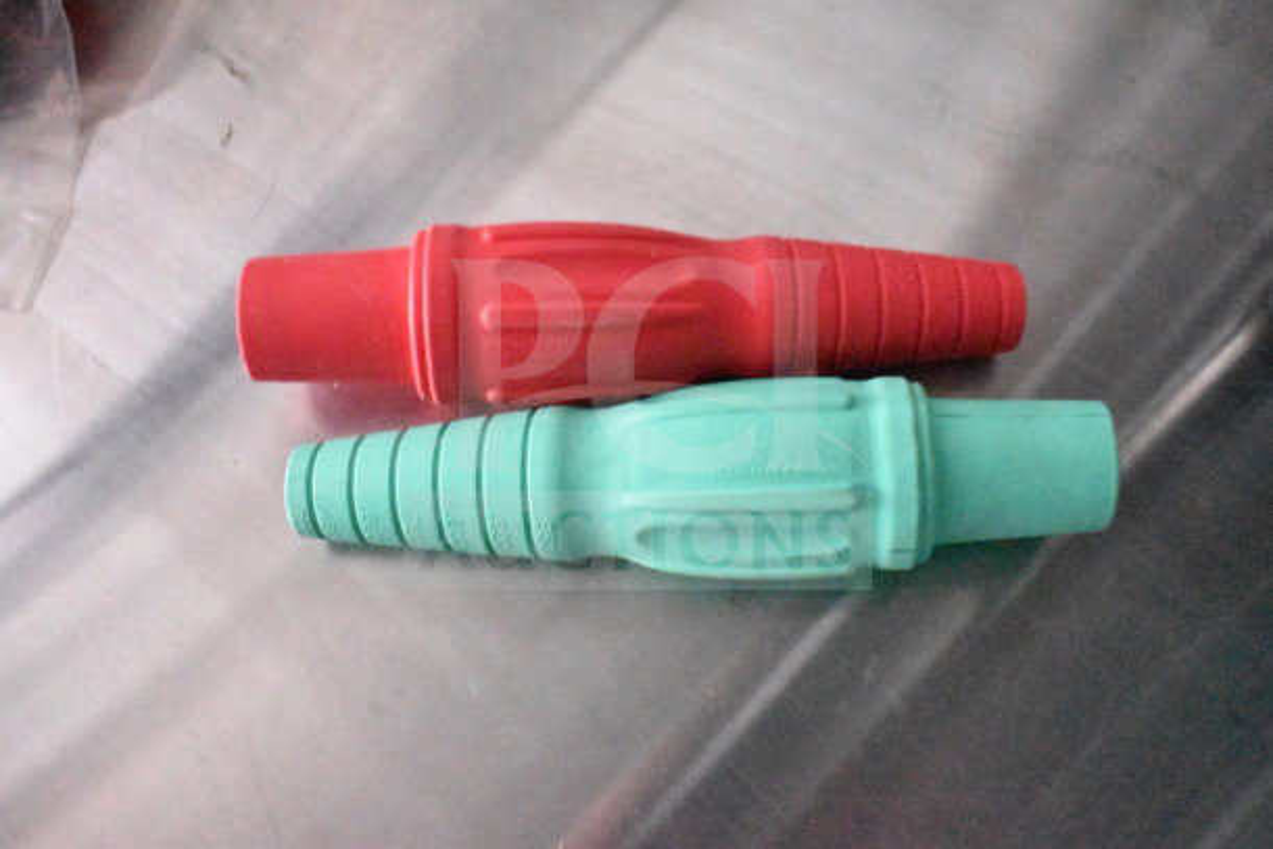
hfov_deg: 55.1
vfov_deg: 38.4
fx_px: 1220
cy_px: 424
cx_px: 636
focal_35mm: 34
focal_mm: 23
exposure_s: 1/20
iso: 25600
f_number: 3.8
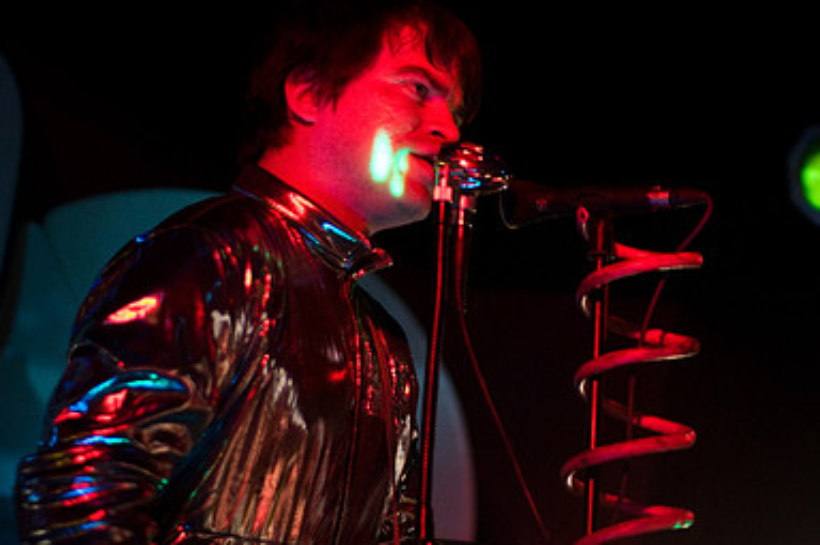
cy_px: 334
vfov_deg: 19.9
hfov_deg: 29.7
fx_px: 1547
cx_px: 431
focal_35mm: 68
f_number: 1.4
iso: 1000
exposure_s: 1/80
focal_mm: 30
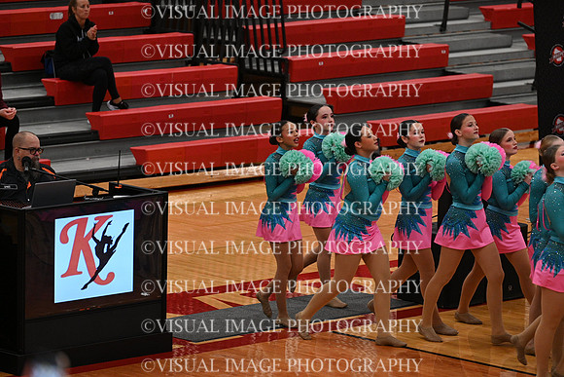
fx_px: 3134
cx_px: 282
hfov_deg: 10.3
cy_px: 188
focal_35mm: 200
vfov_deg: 6.9
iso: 4000
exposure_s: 1/400
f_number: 4
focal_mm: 200
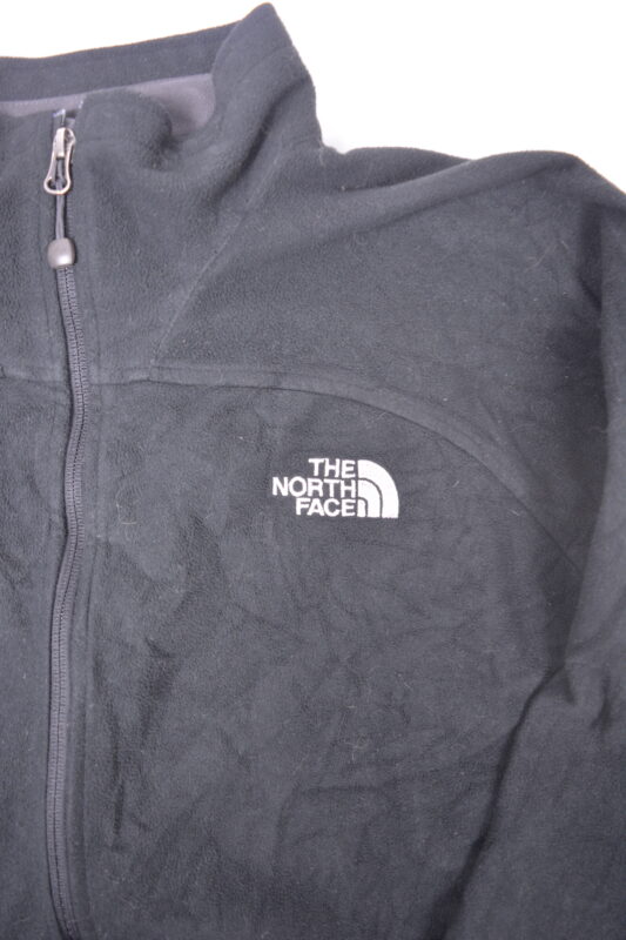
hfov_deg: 43.6
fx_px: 783
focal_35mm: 30
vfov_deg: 61.9
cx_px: 313
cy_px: 470
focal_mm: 20
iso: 800
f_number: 4
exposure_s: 1/60
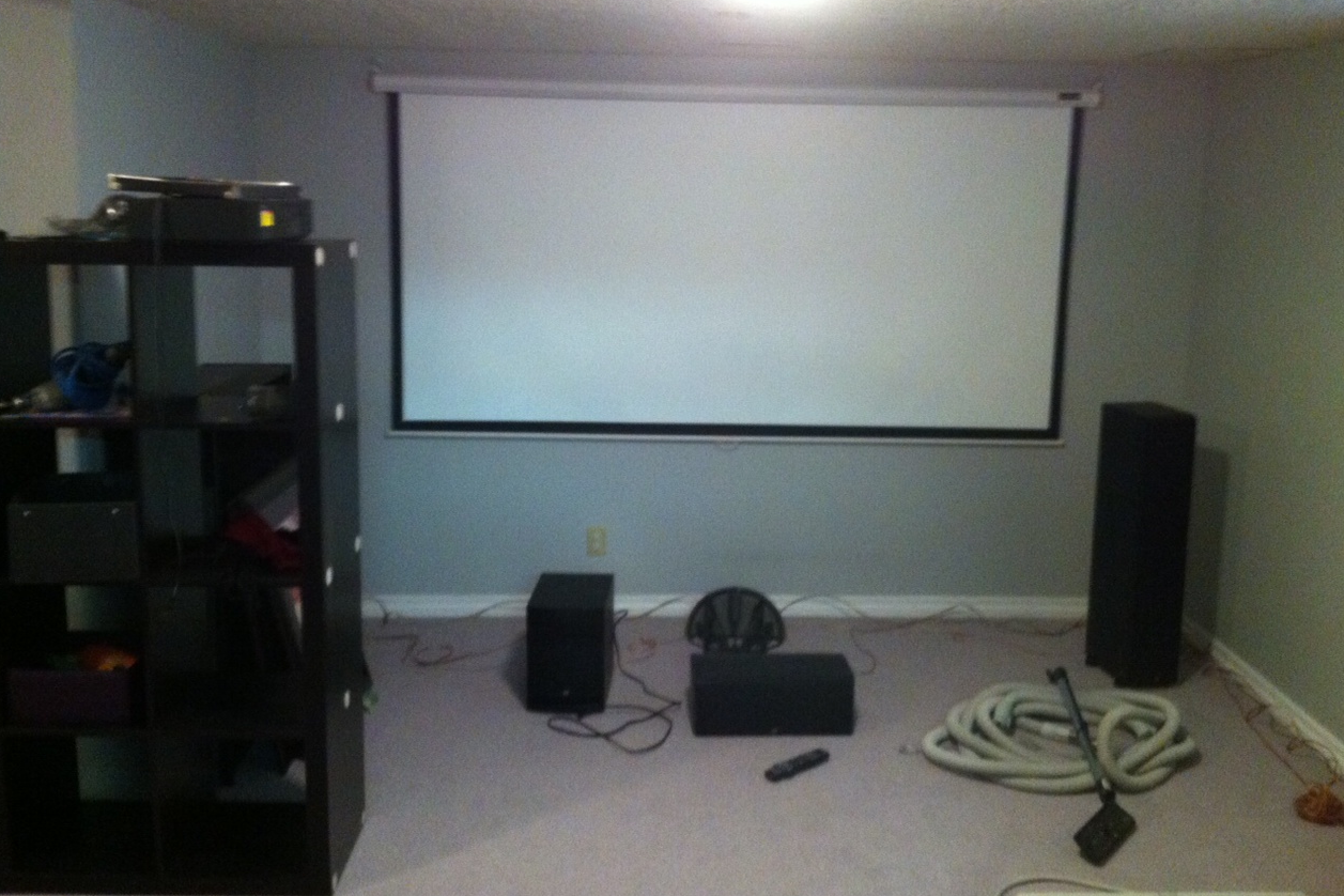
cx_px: 679
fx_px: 1381
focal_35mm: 37
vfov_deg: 35.9
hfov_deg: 51.9
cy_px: 410
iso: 500
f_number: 2.8
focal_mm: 3.85
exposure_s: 1/15
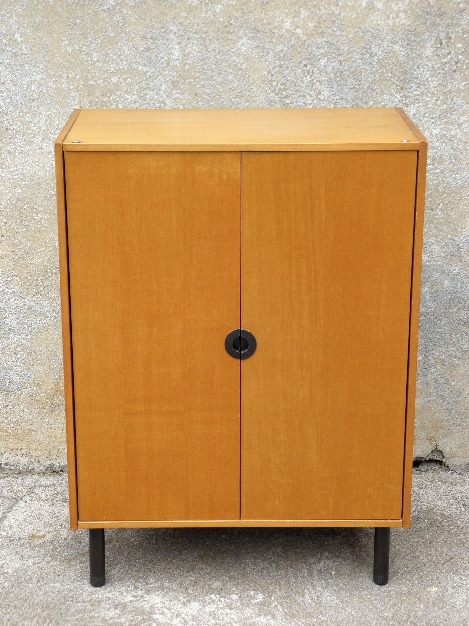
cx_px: 235
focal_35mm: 69
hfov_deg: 21.3
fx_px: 1247
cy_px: 317
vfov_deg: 28.2
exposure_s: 1/50
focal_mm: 12.2
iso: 160
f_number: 4.3
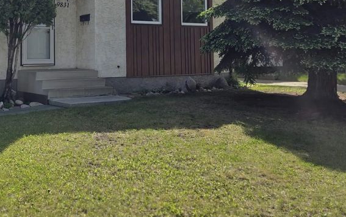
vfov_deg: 28.4
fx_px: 415
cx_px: 59
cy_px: 33
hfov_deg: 42.7
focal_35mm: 44
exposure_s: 1/1255
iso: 12
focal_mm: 6.3
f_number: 1.7
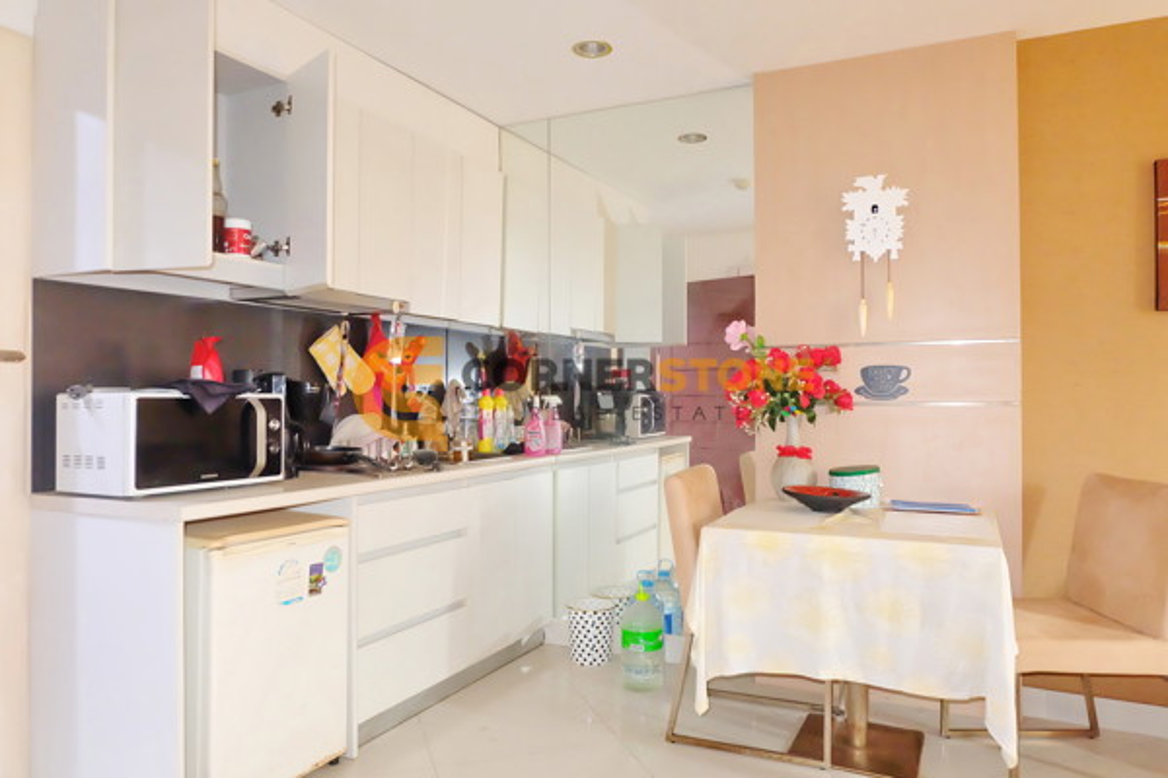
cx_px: 584
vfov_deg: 53.1
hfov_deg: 73.7
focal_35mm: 24
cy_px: 389
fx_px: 779
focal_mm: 16
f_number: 4
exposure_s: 1/30
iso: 3200
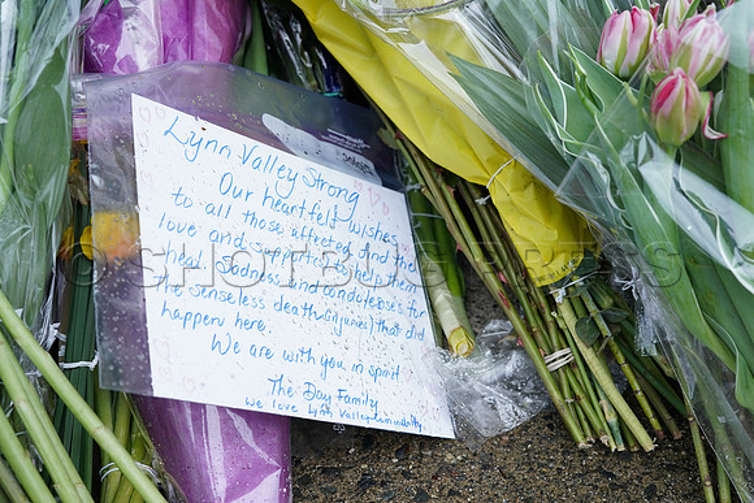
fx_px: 1047
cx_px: 377
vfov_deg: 27.0
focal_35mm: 50
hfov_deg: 39.6
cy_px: 252
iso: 800
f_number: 5.6
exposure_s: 1/125
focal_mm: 50
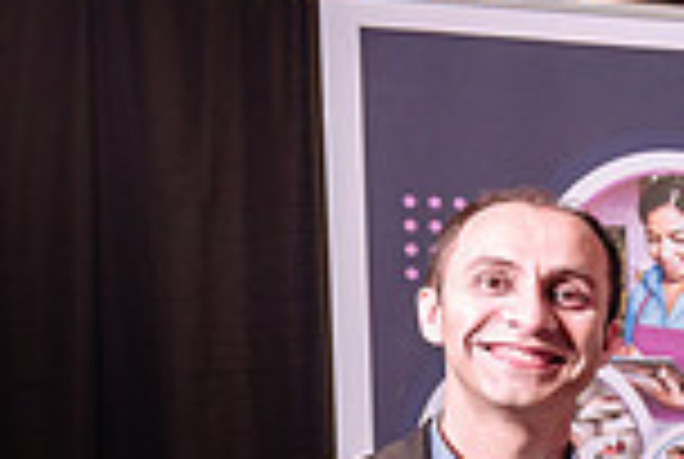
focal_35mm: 111
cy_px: 703
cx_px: 1125
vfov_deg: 11.8
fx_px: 2113
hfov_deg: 16.2
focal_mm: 27
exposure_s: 1/60
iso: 1000
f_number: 4.5
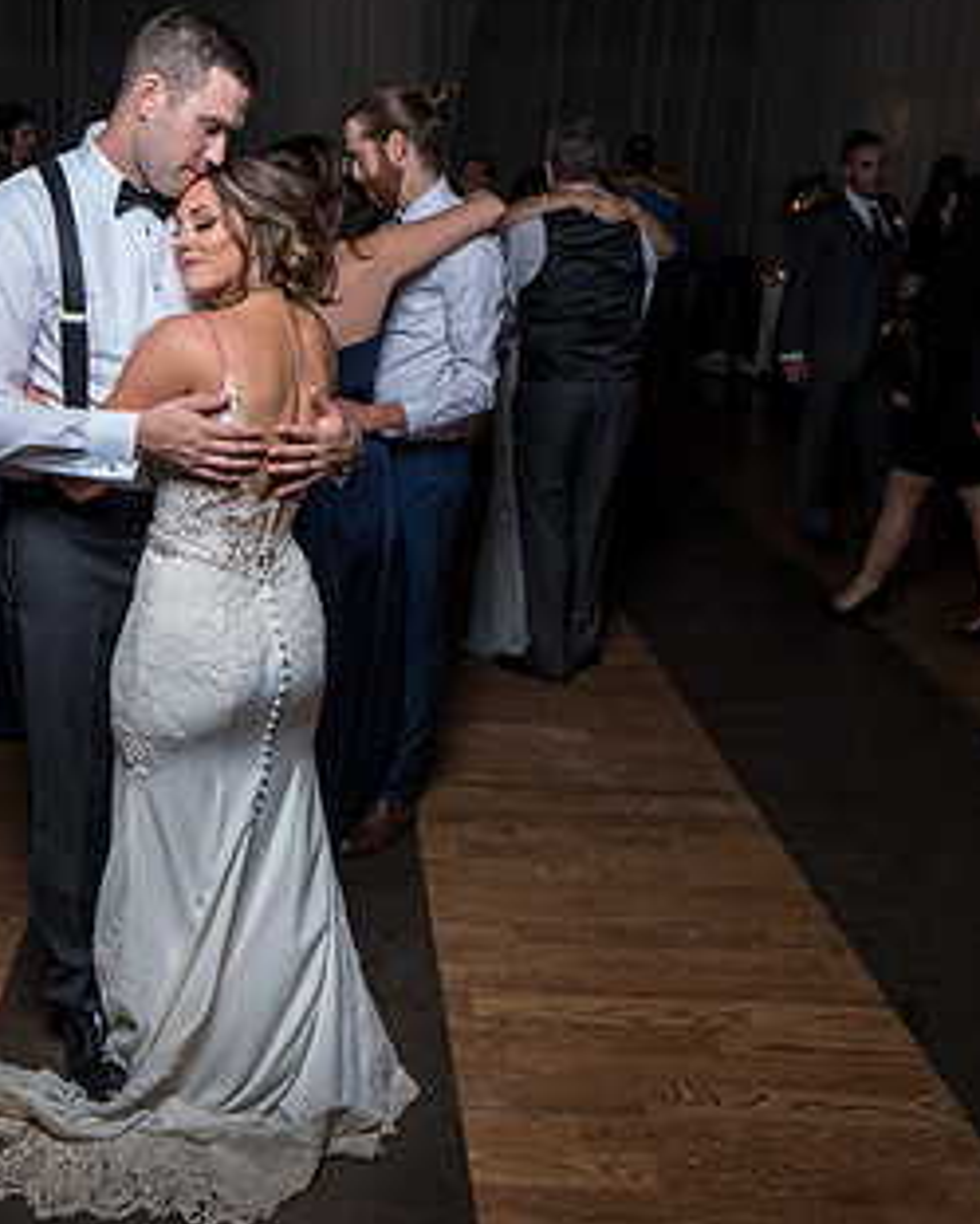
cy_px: 554
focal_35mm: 40
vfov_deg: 45.7
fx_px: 1450
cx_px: 223
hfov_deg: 36.3
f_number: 5.6
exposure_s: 1/200
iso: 2000
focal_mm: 19
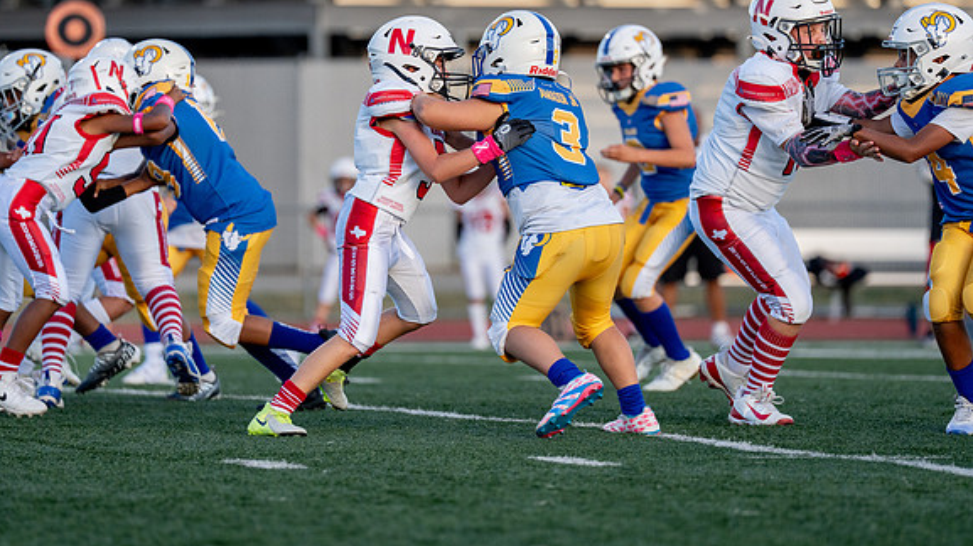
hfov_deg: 7.9
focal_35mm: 272
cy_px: 173
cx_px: 511
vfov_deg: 4.5
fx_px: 7015
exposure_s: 1/2500
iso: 640
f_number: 2.8
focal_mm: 200
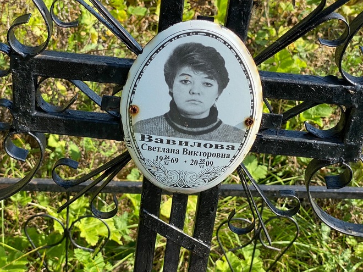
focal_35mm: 63
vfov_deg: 23.3
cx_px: 177
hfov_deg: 30.7
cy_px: 149
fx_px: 661
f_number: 2
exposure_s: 1/494
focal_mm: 6
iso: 20
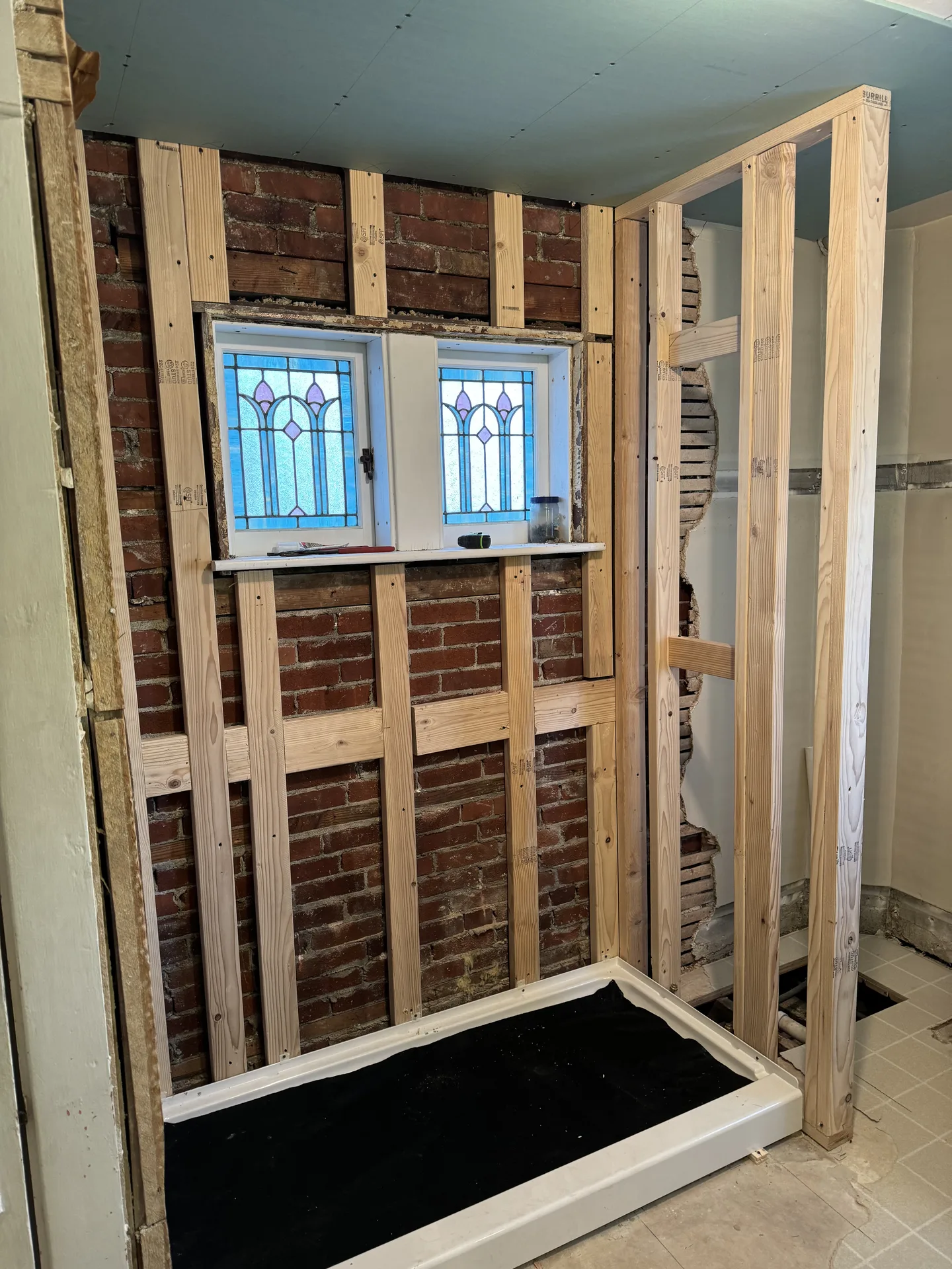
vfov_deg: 71.6
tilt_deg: -9.1
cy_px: 634
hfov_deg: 56.8
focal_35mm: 24
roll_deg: +1.8
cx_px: 476
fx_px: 880
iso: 200
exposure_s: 1/60
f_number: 1.78
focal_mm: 6.76
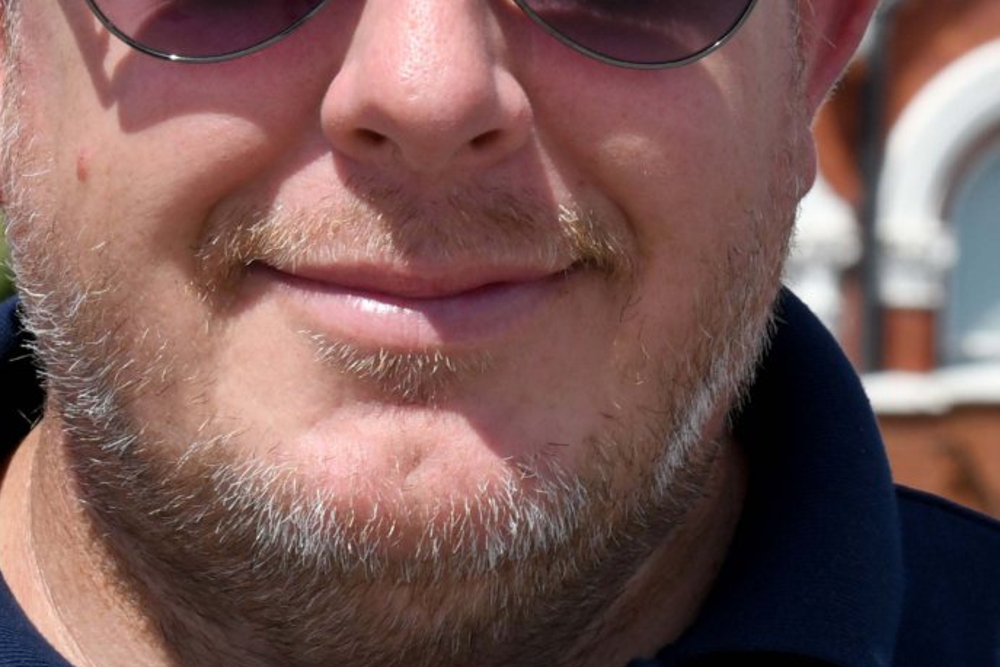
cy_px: 178
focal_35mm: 295
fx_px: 8194
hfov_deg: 7.0
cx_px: 523
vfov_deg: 4.7
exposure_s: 1/400
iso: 250
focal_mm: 66
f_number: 10
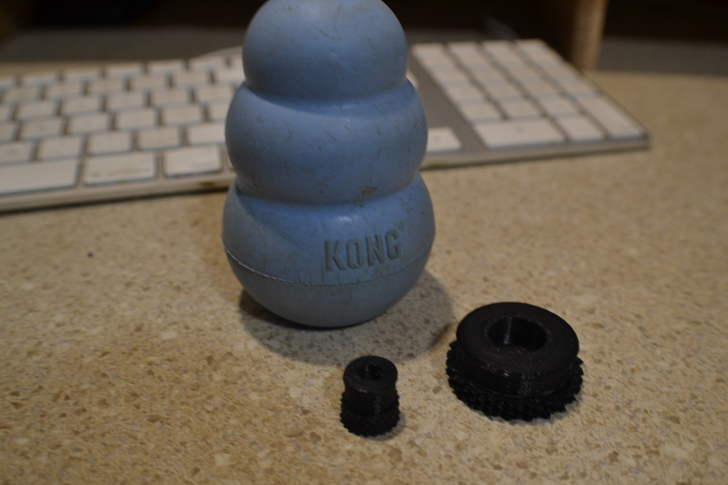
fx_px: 880
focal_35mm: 44
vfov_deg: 30.8
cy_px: 242
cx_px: 364
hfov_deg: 45.0
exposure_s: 1/15
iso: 500
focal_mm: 29
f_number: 4.5
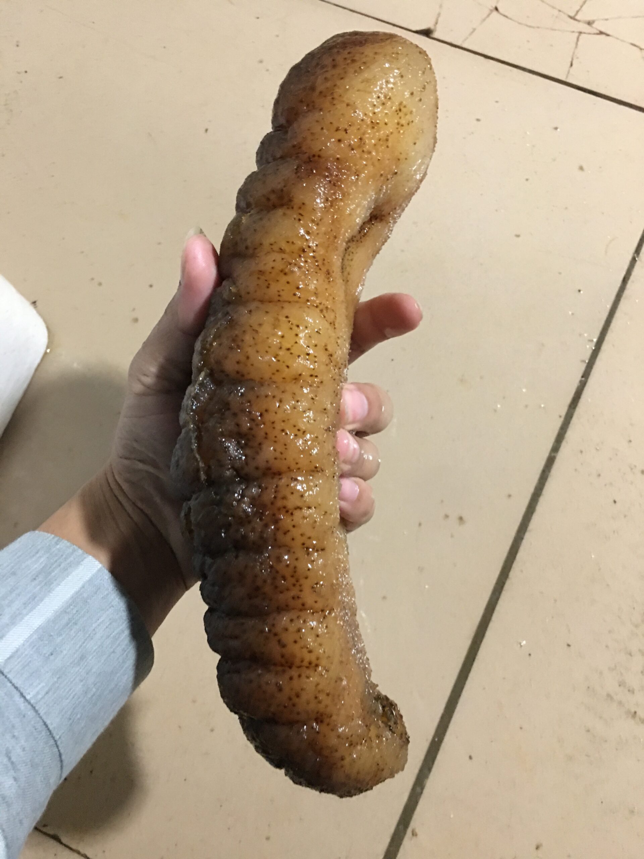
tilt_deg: -75.8
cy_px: 430
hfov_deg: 48.2
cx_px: 322
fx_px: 719
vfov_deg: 61.7
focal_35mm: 29
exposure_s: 1/8
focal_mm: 4.15
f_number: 2.2
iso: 125
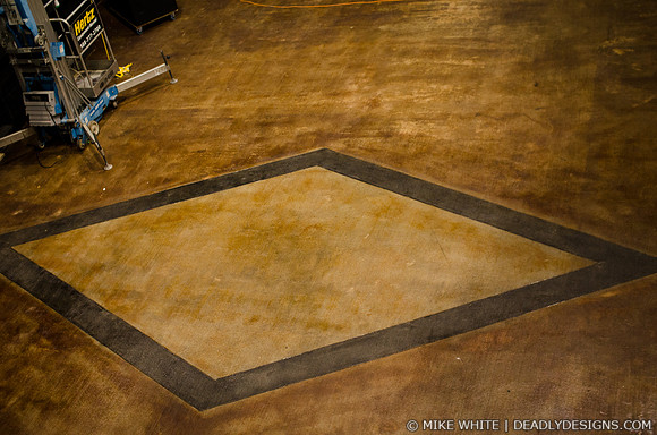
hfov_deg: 43.7
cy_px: 218
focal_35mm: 45
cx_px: 328
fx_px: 819
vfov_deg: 29.7
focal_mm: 30
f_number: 2.2
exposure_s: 1/160
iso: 1000
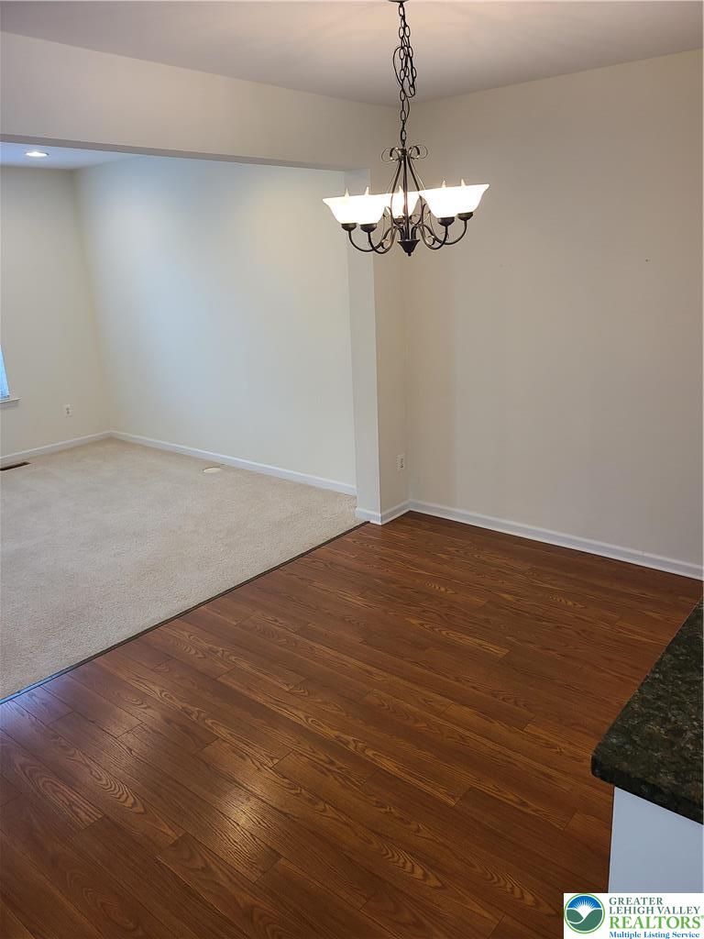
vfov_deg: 67.3
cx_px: 352
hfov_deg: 53.1
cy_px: 470
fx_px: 705
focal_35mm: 26
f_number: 1.8
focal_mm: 5.4
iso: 100
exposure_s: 1/59
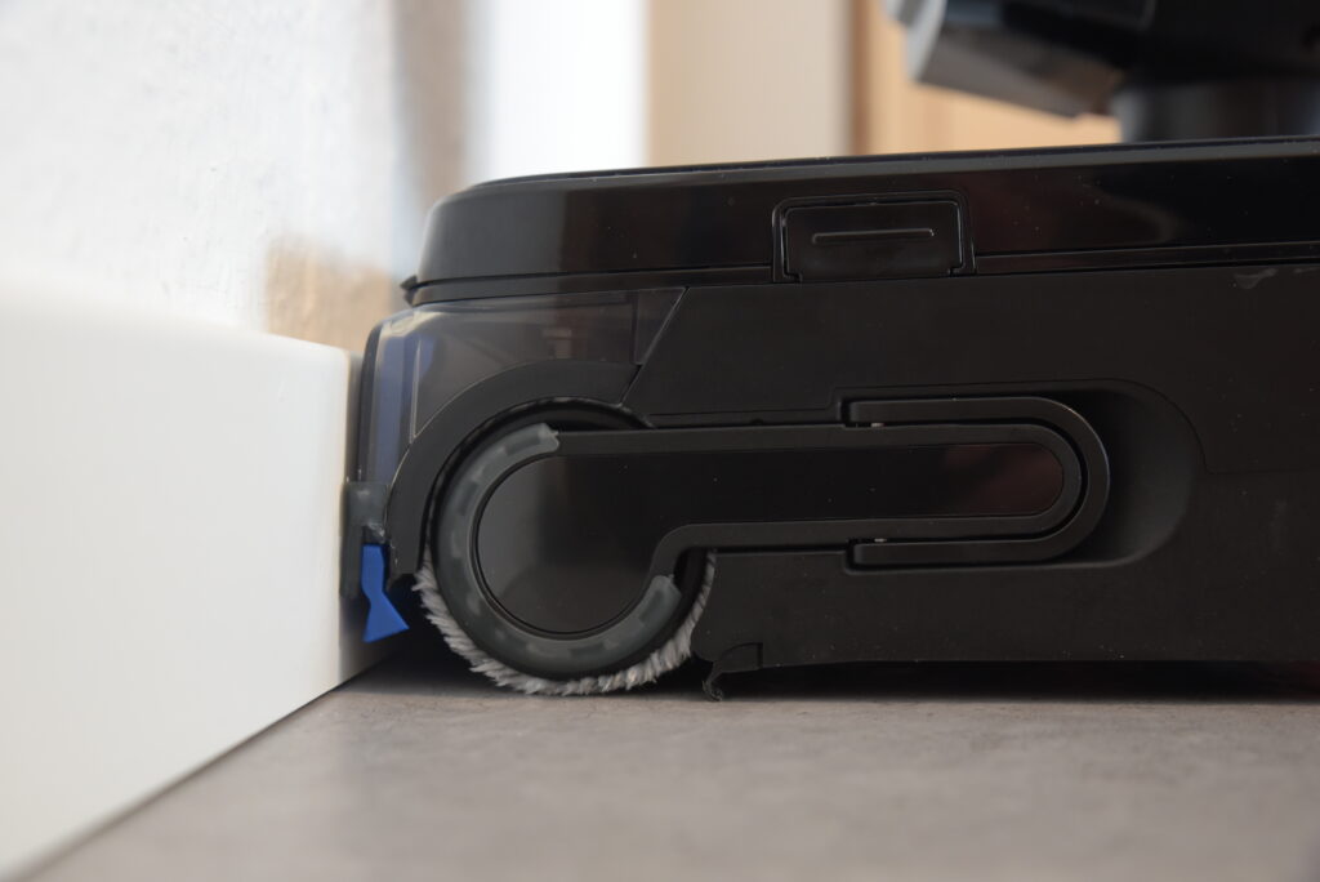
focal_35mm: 48
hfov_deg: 41.1
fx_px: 1761
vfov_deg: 28.1
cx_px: 660
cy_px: 441
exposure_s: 1/10
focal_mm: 48
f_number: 6.3
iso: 2000
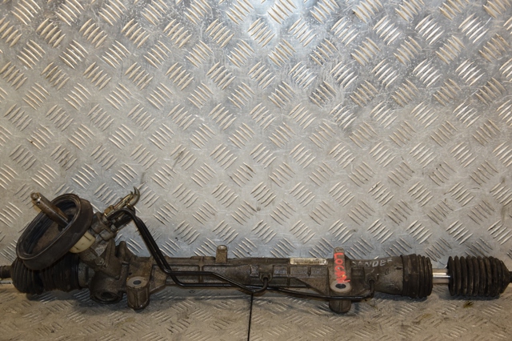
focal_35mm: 60
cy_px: 170
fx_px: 853
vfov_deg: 22.6
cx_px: 256
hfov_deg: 33.4
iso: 800
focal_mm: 40
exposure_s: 1/200
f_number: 4.8
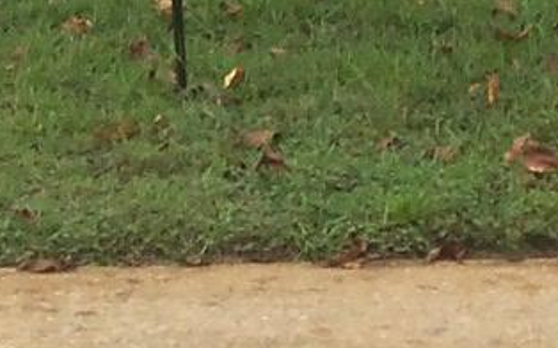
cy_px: -913
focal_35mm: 256
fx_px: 3892
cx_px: -354
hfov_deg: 8.0
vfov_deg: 4.8
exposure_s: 1/30
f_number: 3.6
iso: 64
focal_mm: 6.7
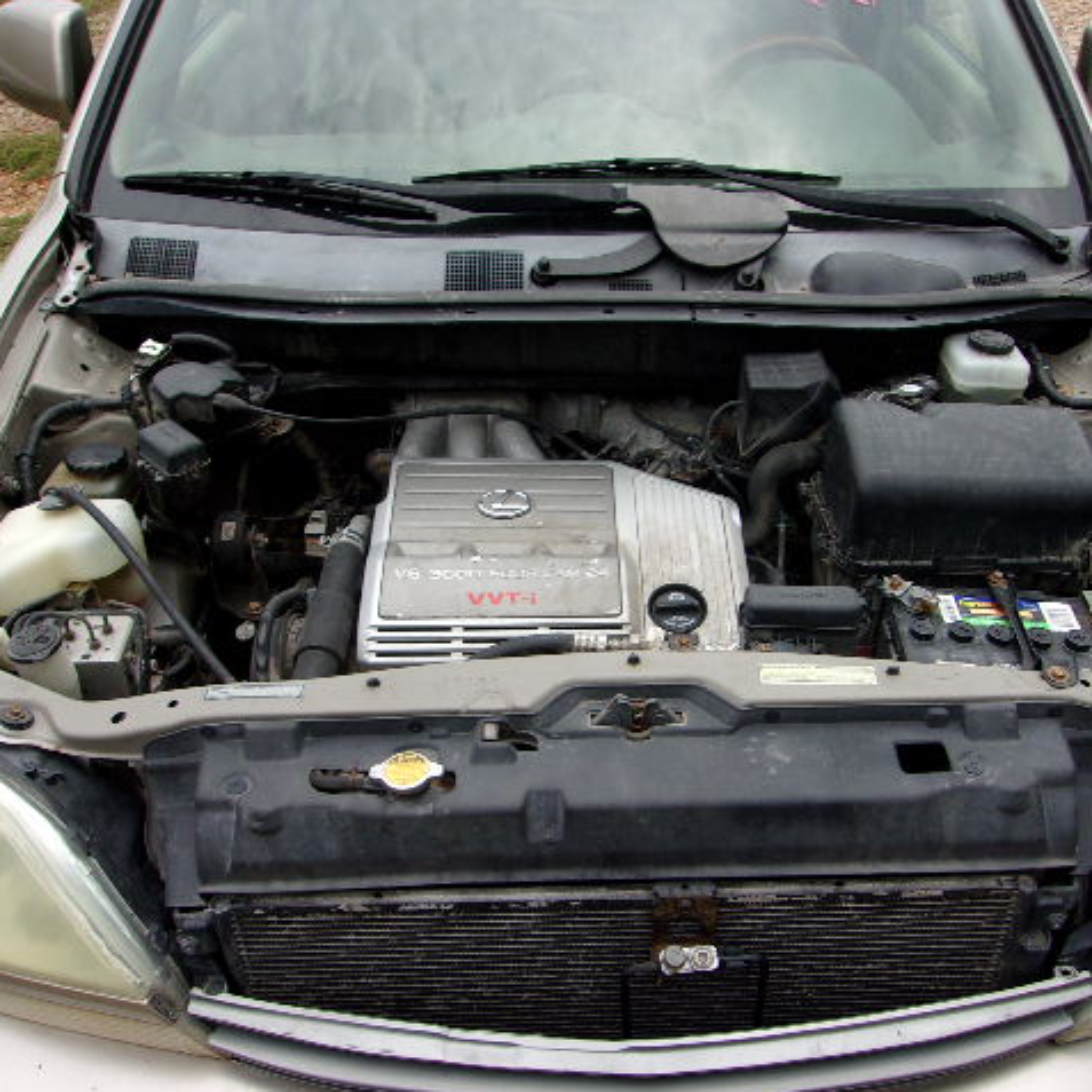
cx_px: 616
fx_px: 1142
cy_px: 547
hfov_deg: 51.0
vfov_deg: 51.1
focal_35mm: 32
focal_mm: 4.9
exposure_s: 1/58
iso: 80
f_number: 10.4
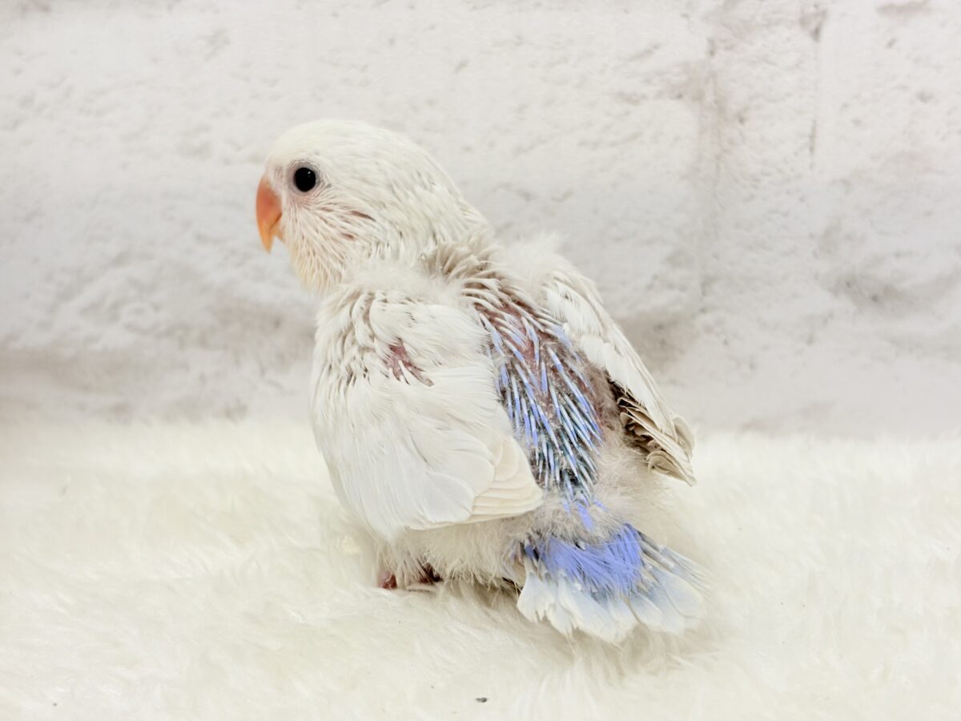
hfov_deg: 36.8
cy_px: 360
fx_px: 1444
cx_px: 480
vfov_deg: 28.0
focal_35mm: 52
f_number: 1.6
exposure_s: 1/50
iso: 50
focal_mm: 5.96
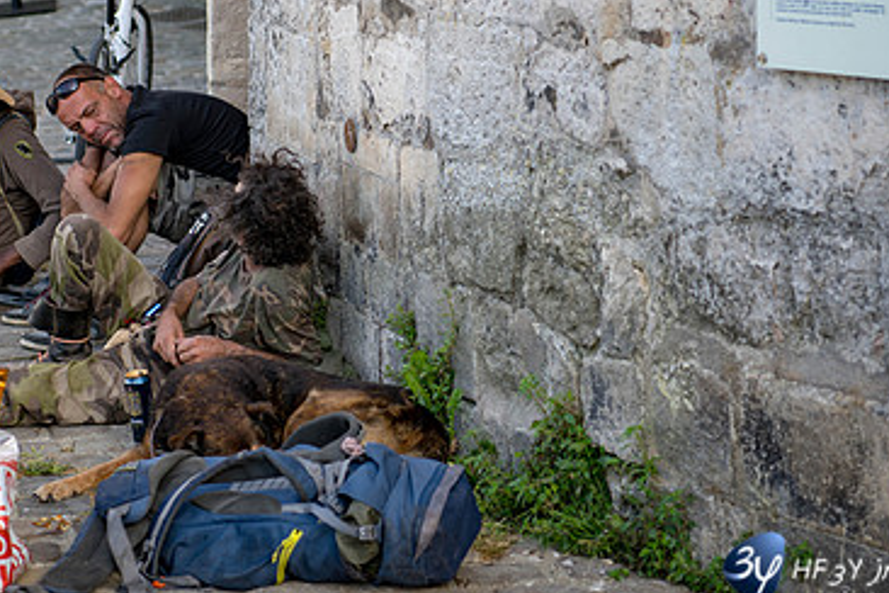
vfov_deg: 12.3
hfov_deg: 18.3
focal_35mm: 111
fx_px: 2741
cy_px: 171
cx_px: 228
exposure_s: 1/160
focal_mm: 70
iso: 64
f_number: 3.2
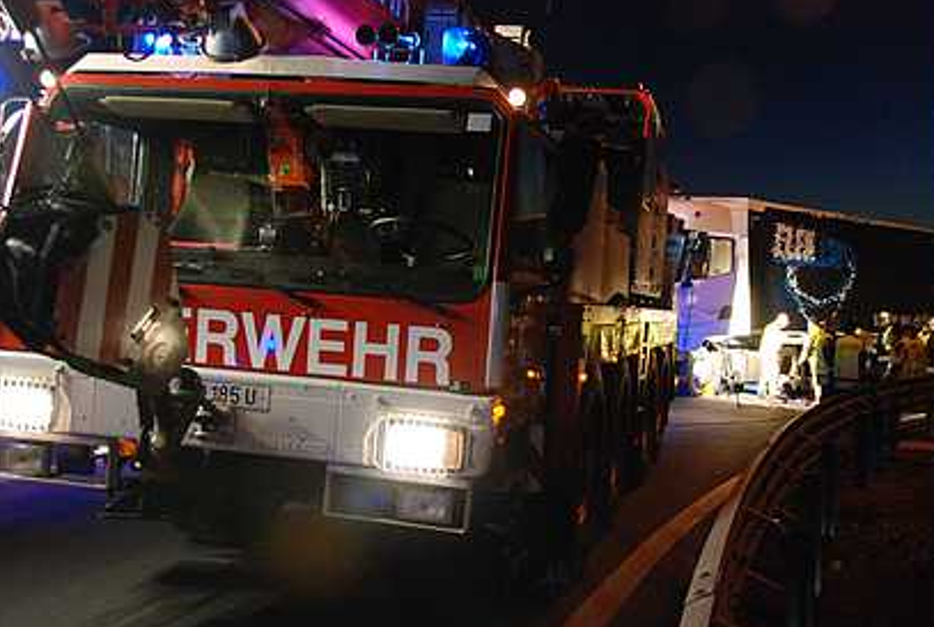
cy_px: 320
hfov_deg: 46.2
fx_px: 1092
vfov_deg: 32.0
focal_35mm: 42
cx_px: 540
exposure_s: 1/15
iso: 1250
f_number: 3.8
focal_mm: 24
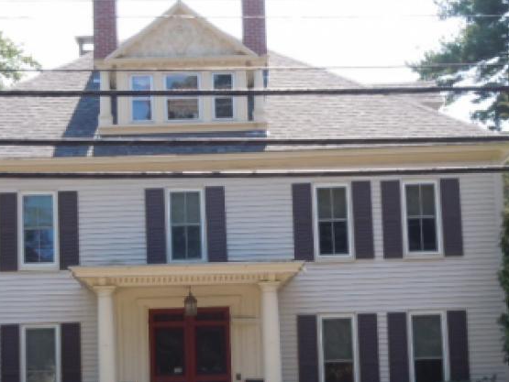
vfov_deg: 17.7
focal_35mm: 83
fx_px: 1221
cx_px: 197
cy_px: 293
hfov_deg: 23.5
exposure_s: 1/160
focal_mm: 8.1
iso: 100
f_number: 4.6
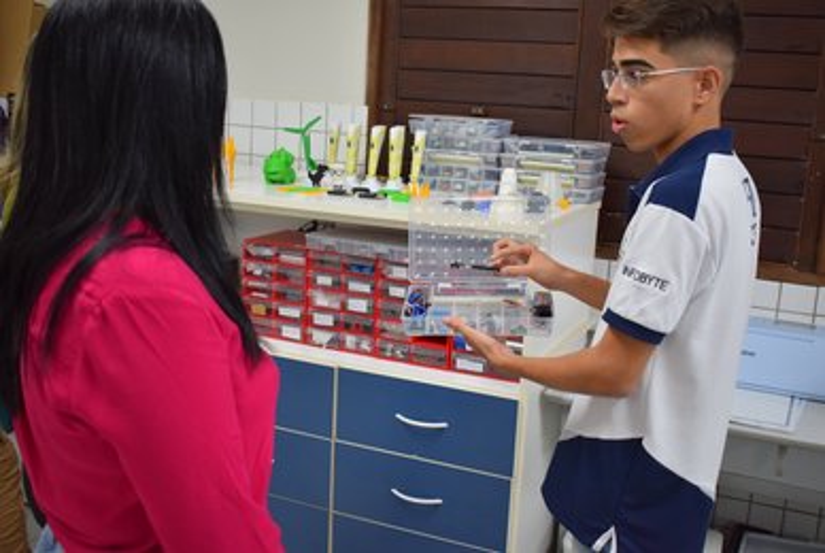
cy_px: 276
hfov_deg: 49.5
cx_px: 412
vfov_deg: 34.3
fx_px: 895
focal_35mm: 39
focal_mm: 26
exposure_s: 1/60
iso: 800
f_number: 4
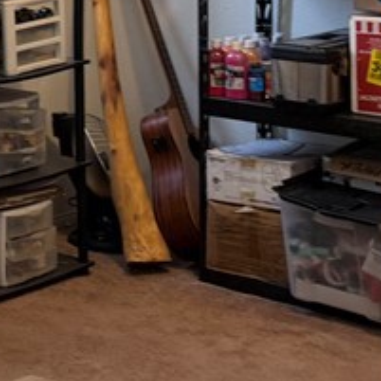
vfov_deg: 15.6
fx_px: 1345
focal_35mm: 108
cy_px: -61
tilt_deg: -3.1
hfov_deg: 14.1
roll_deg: +0.4
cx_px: -326
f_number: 1.78
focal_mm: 6.76
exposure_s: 1/60
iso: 160
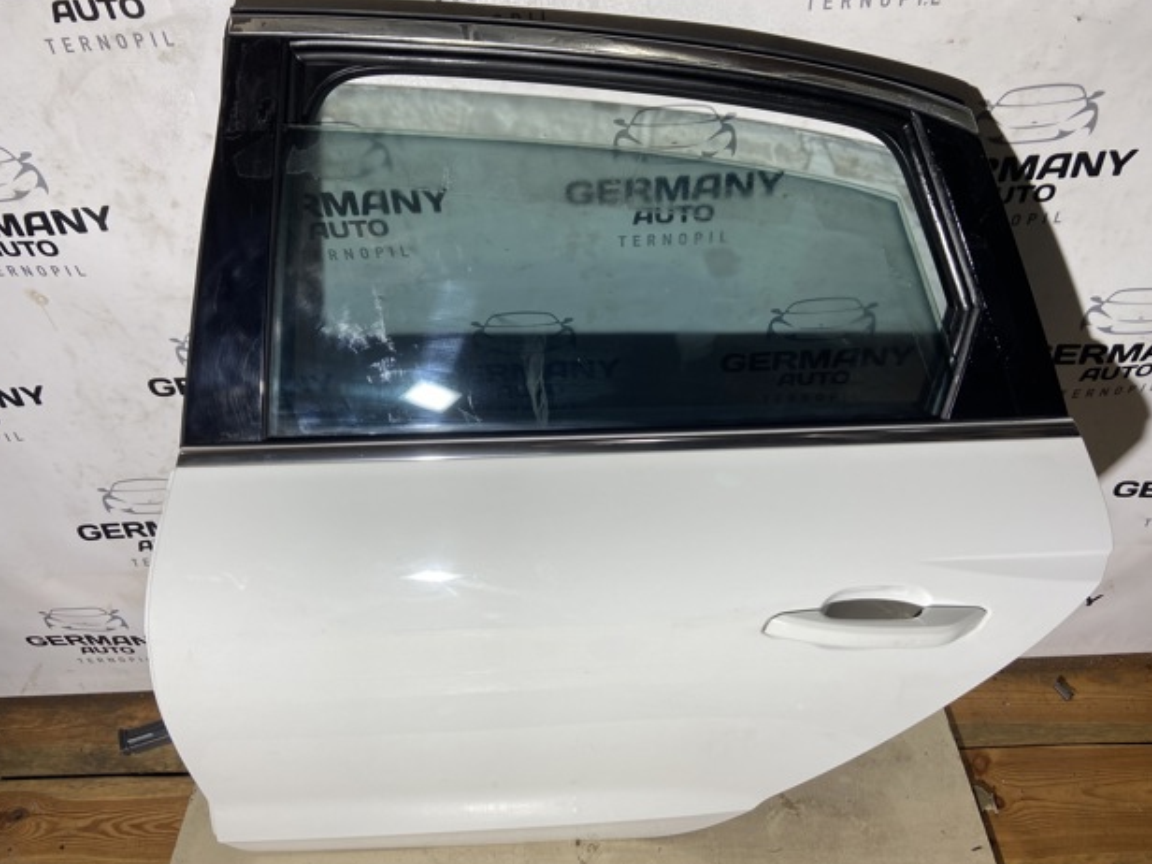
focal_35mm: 27
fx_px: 899
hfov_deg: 65.3
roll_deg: +3.9
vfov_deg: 51.3
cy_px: 442
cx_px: 576
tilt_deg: -44.4
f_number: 1.8
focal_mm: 4.25
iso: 50
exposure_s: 1/100
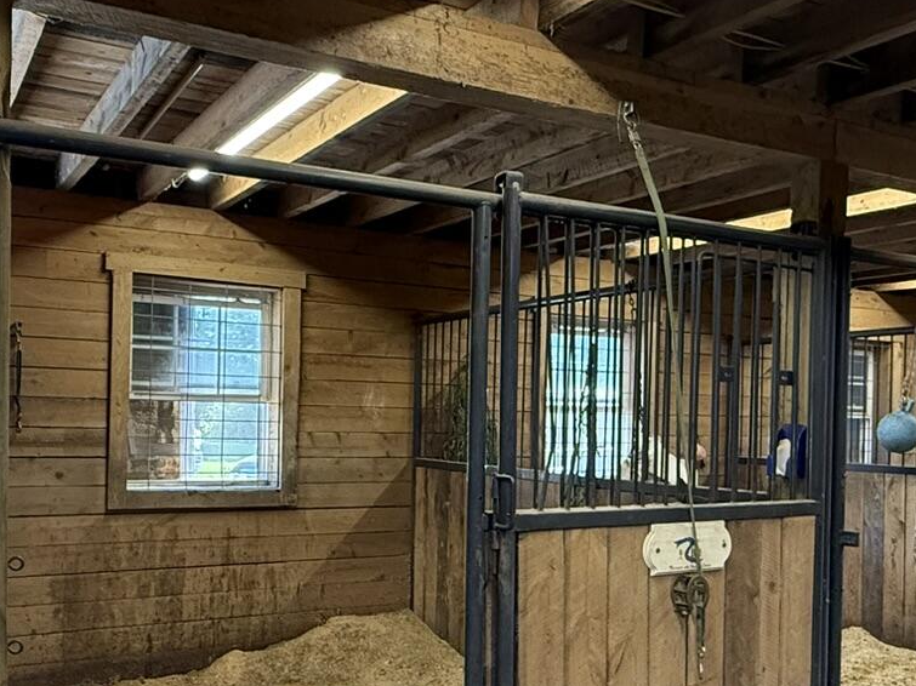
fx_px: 1005
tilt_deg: -0.7
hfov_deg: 49.0
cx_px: 482
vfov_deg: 37.5
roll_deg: -1.1
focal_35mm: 38
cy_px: 430
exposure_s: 1/99
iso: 320
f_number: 2.2
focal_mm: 2.22
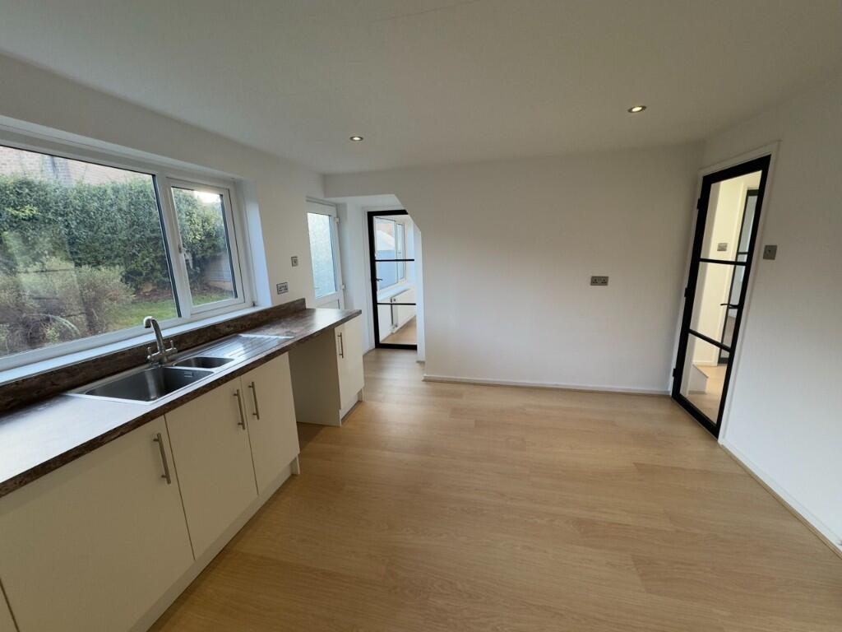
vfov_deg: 85.7
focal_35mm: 14
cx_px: 421
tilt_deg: -12.3
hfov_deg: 102.1
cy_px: 316
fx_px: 341
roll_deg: +1.5
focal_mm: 2.22
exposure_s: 1/100
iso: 64
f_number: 2.2
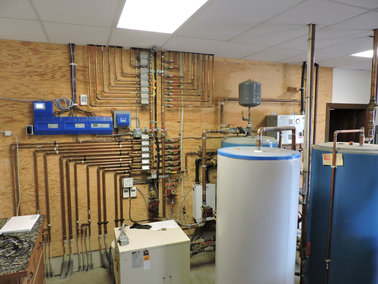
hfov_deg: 71.6
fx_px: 262
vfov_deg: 56.8
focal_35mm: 24
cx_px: 189
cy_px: 142
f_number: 3
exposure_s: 1/25
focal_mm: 4.3
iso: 400
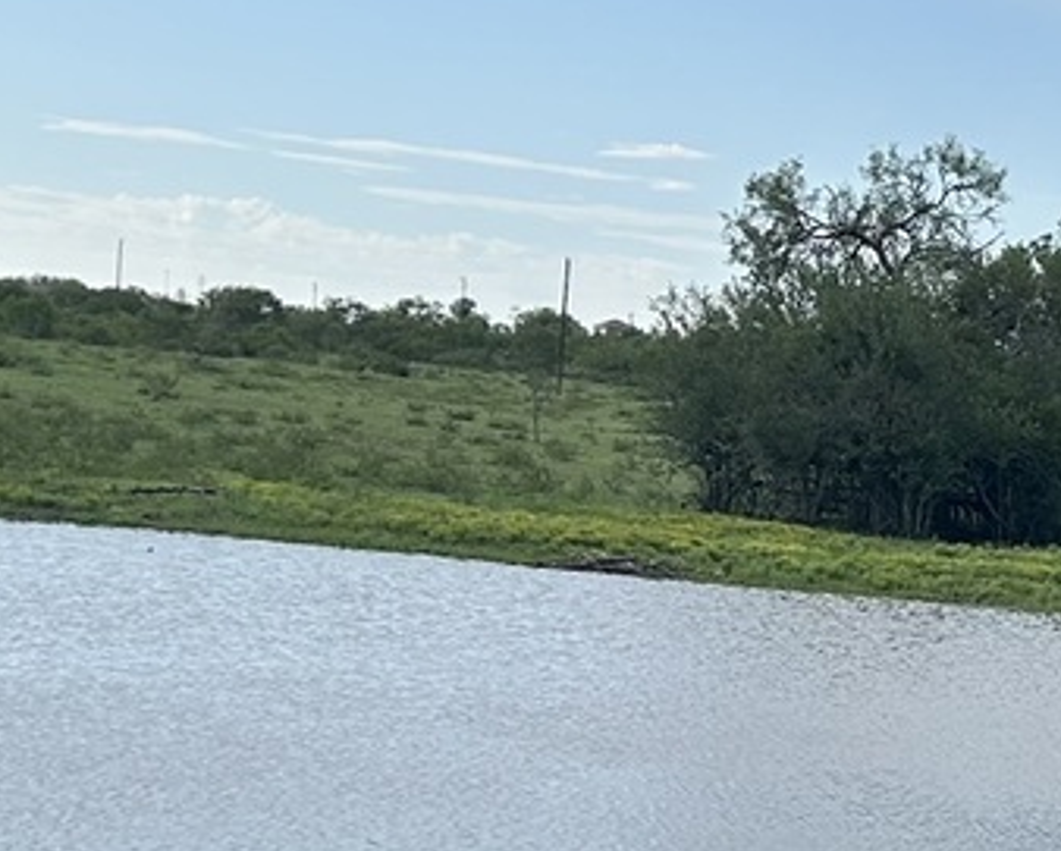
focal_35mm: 108
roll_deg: -3.9
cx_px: 1237
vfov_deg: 14.1
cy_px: 769
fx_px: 3394
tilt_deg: -5.5
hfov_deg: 17.1
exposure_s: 1/3356
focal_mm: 5.7
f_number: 1.5
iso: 50
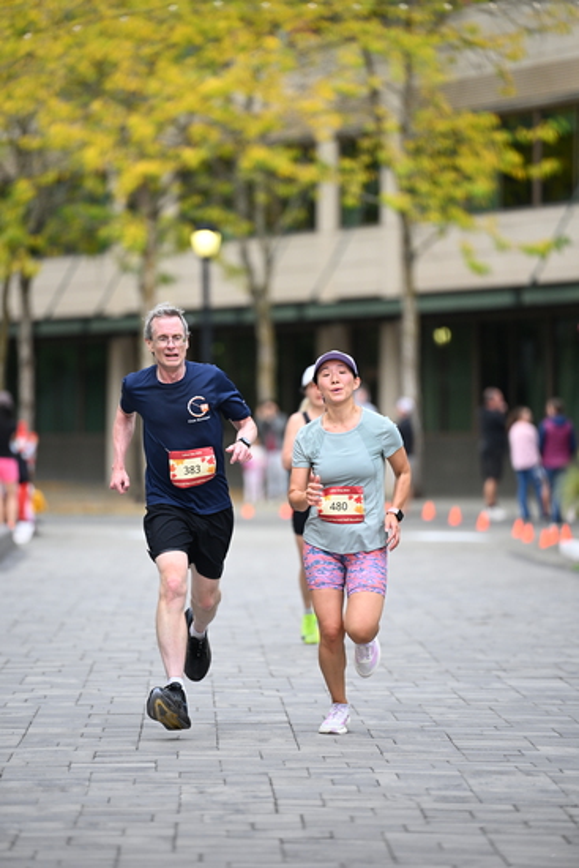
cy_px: 434
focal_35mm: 200
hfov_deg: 6.9
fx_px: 4822
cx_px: 290
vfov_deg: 10.3
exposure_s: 1/2000
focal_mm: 200
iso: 1000
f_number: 2.8
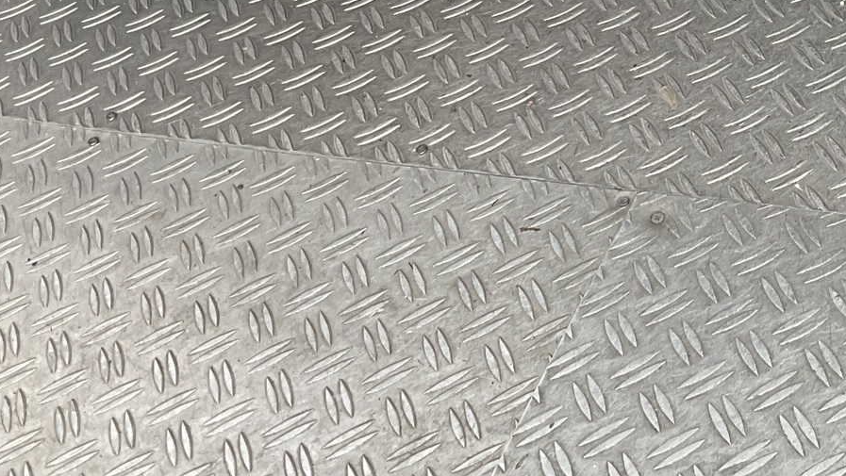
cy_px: -2
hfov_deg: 28.0
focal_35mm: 71
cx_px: 840
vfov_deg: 16.6
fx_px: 1593
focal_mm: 3
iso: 32
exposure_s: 1/100
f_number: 1.8
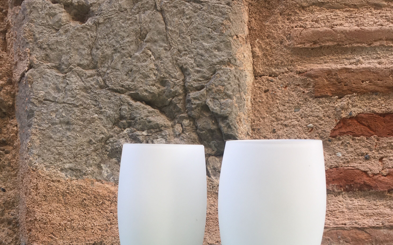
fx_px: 450
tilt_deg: -3.0
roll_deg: +0.3
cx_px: 192
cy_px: 212
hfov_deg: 47.2
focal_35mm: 42
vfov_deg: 29.5
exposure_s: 1/100
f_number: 2.2
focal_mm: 4.15
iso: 25
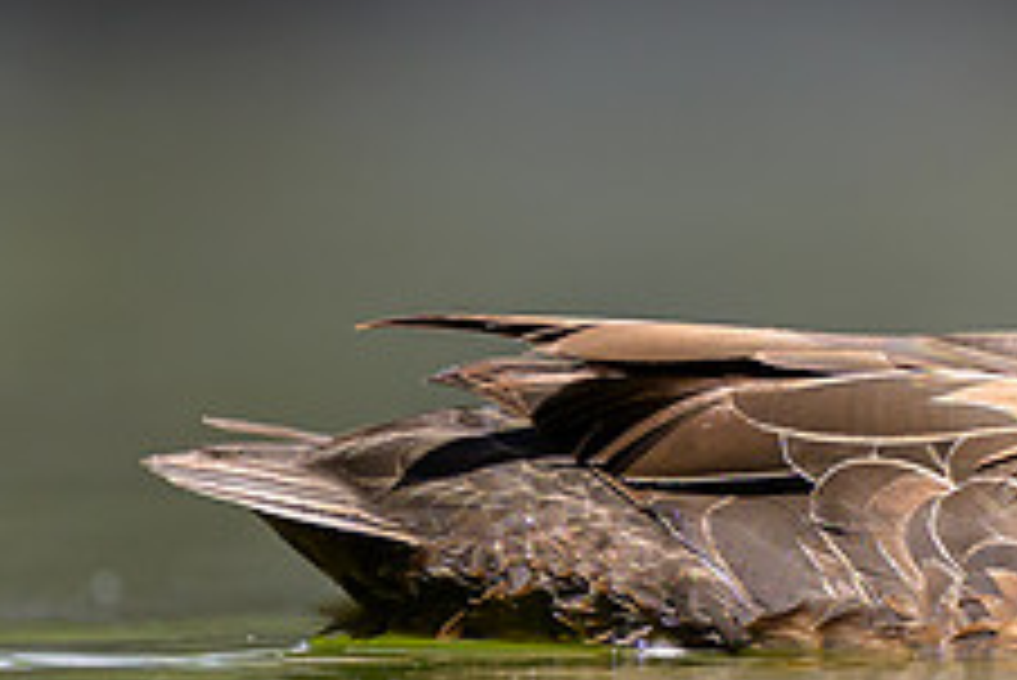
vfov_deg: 0.5
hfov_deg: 0.8
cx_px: 1117
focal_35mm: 2663
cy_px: -52
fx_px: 75275
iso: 320
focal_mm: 400
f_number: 2.8
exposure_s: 1/2000
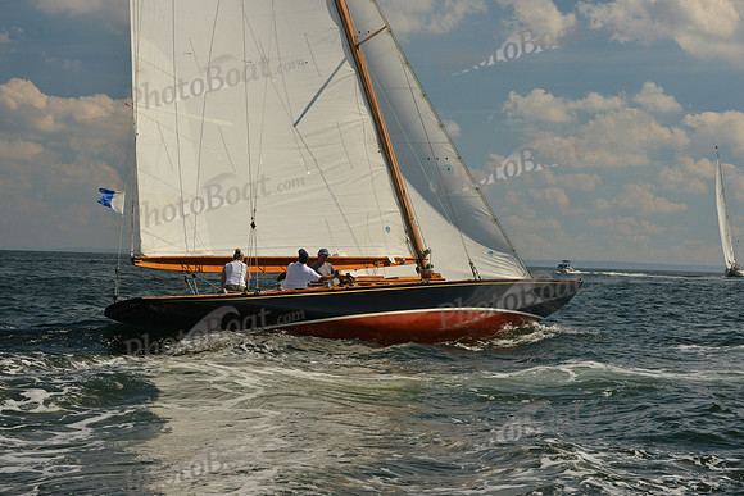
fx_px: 1447
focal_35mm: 70
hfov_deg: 28.8
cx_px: 372
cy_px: 248
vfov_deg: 19.5
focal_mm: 70
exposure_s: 1/800
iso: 1000
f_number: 14
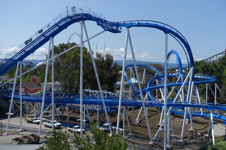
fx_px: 220
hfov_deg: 54.4
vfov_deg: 37.9
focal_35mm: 35
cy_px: 75
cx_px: 113
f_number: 4
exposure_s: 1/200
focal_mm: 12.81
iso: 125
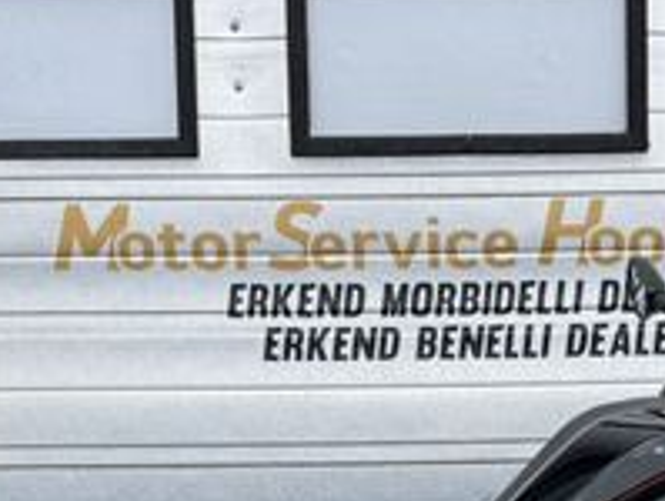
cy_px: 675
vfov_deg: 17.8
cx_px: 491
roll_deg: +1.0
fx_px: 1482
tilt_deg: -4.6
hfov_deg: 25.0
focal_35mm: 77
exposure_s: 1/1271
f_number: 1.78
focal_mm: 6.76
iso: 80
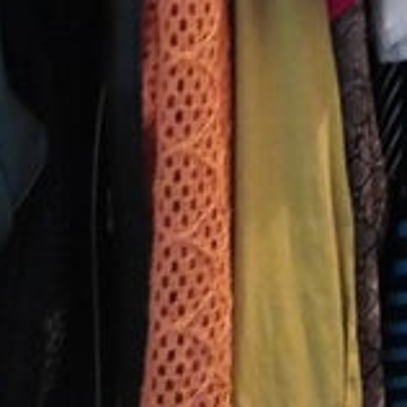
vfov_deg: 12.0
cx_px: 694
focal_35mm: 138
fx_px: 1836
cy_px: -227
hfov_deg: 11.8
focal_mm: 4.75
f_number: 1.8
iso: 425
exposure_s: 1/24
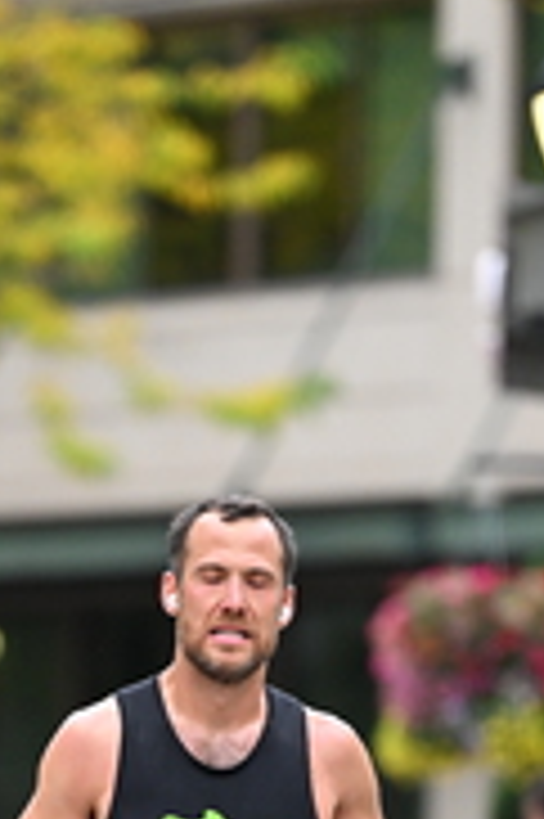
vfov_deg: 3.4
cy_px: 860
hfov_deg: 2.3
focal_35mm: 606
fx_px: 13761
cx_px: 191
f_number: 2.8
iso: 1600
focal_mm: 200
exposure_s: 1/800
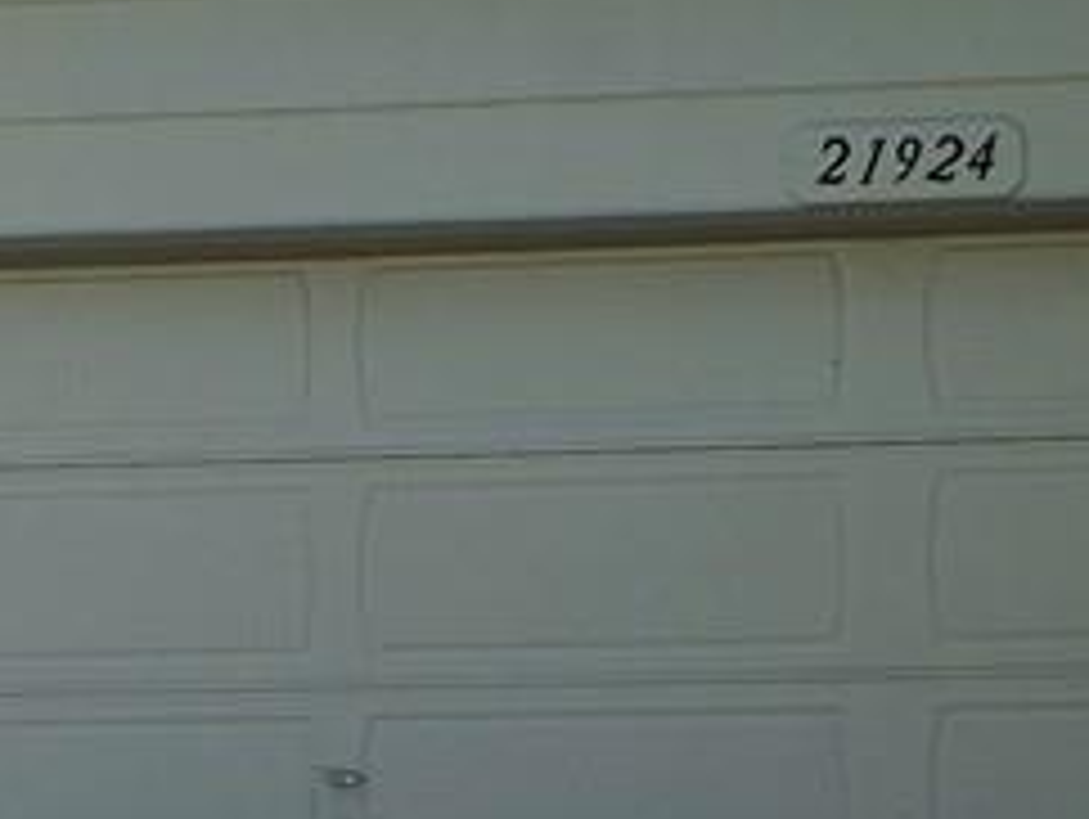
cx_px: -446
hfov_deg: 12.5
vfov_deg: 9.7
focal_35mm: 152
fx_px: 4787
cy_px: 684
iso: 25
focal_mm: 5.4
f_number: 1.8
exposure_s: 1/1696
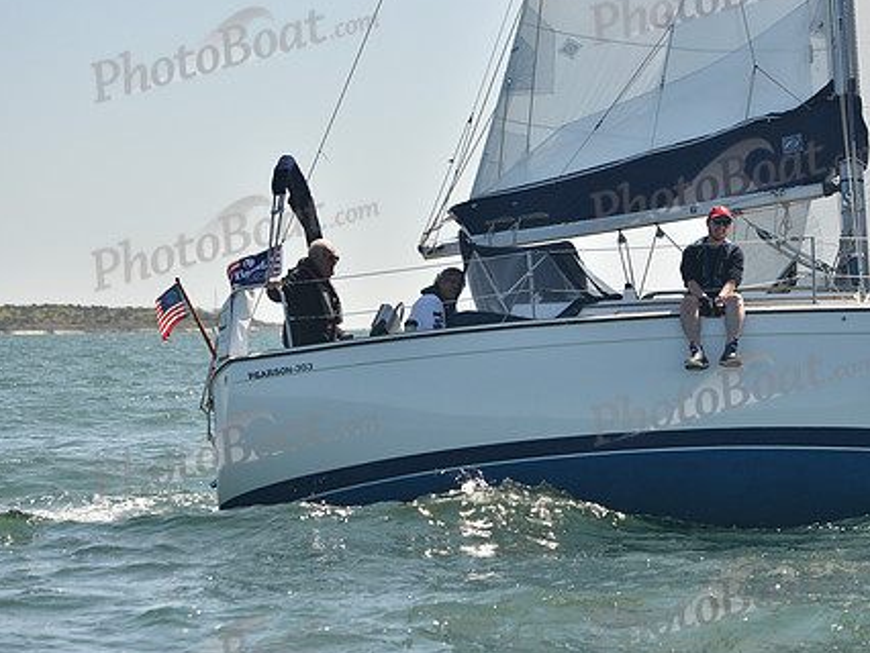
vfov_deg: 10.3
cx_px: 486
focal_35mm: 144
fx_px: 3621
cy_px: 315
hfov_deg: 13.7
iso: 250
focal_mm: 110
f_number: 4
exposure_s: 1/1000
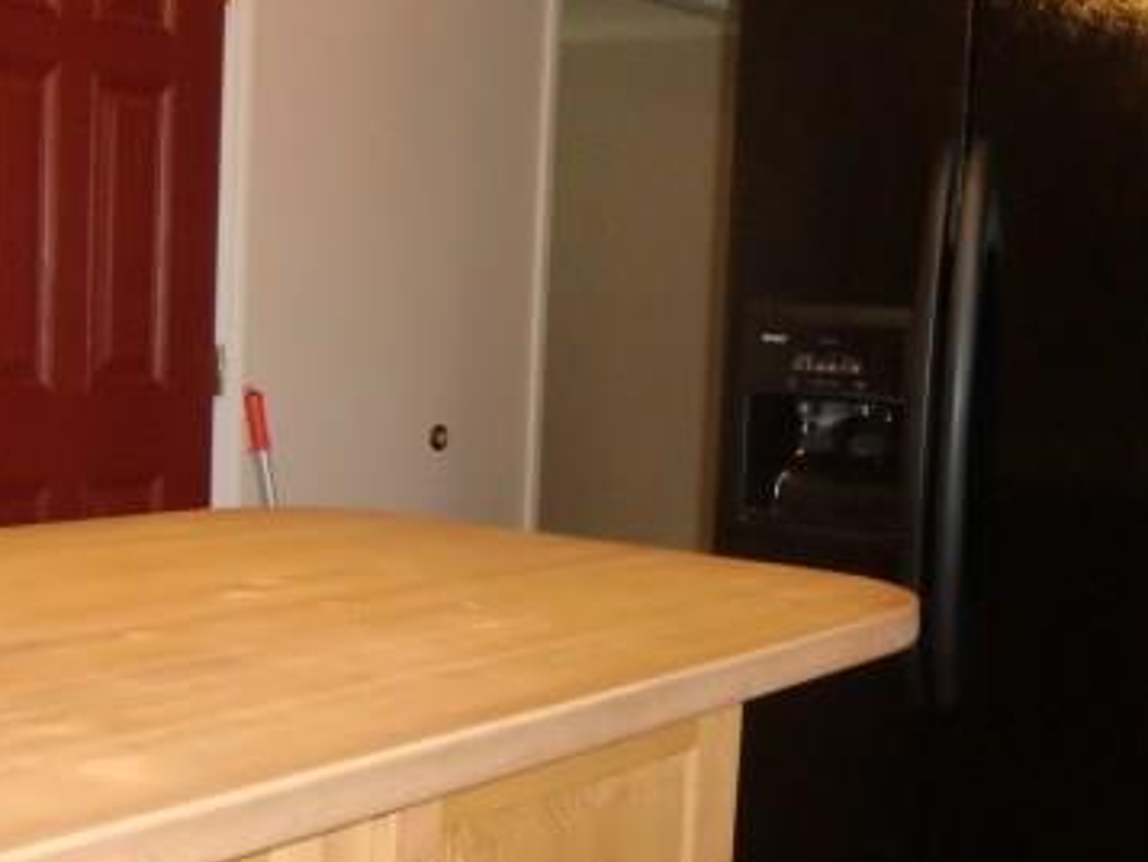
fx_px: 1725
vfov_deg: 28.0
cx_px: 550
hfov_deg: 36.8
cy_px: 499
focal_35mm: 52
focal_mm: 5.2
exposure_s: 1/60
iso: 400
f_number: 3.5
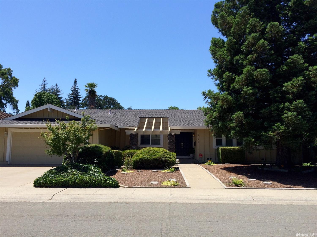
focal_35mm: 29
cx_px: 158
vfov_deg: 48.2
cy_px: 118
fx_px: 265
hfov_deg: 61.7
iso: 32
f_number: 2.2
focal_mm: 4.15
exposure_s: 1/1709
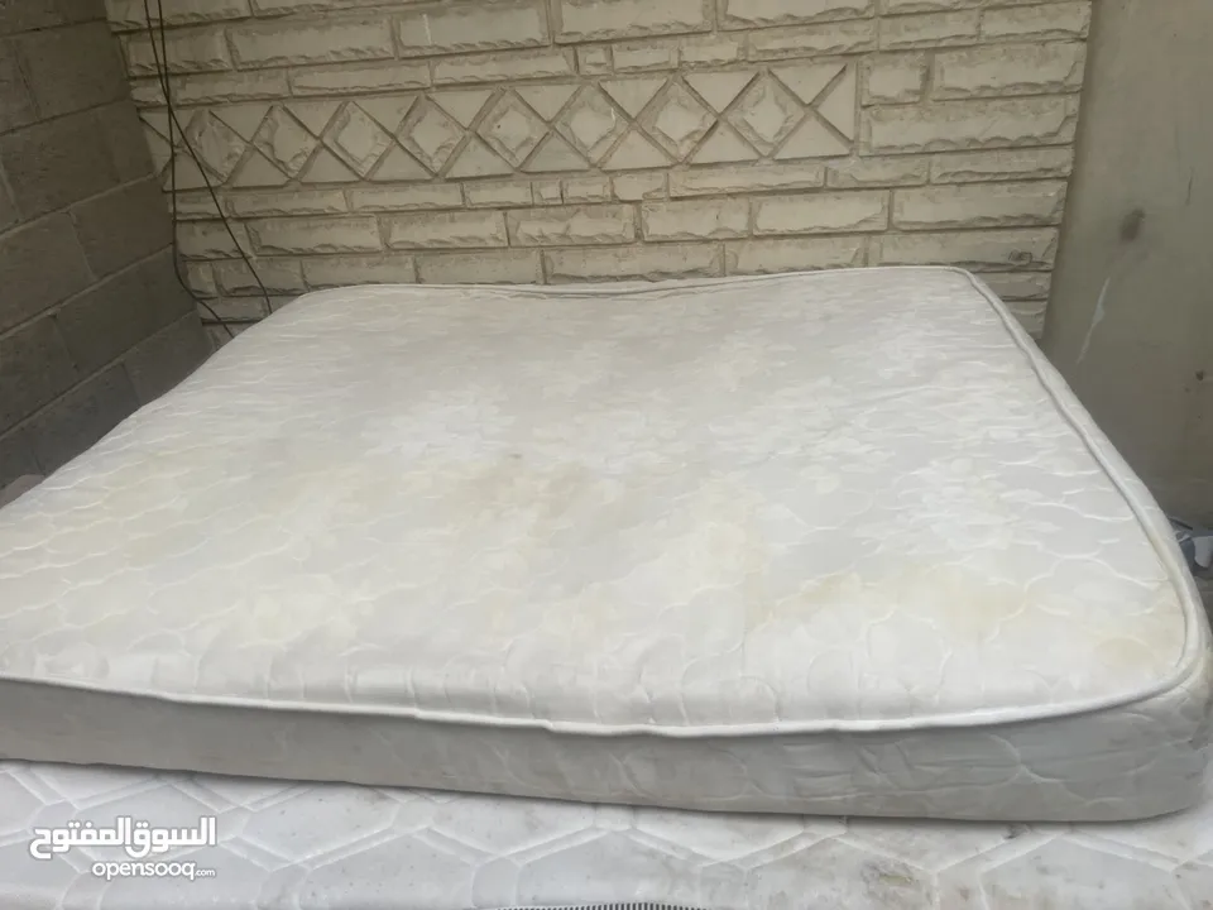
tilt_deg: -27.9
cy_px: 455
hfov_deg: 69.4
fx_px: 876
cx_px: 606
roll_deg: +7.1
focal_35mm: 25
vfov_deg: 54.9
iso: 125
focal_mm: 5.1
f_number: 1.6
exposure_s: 1/121
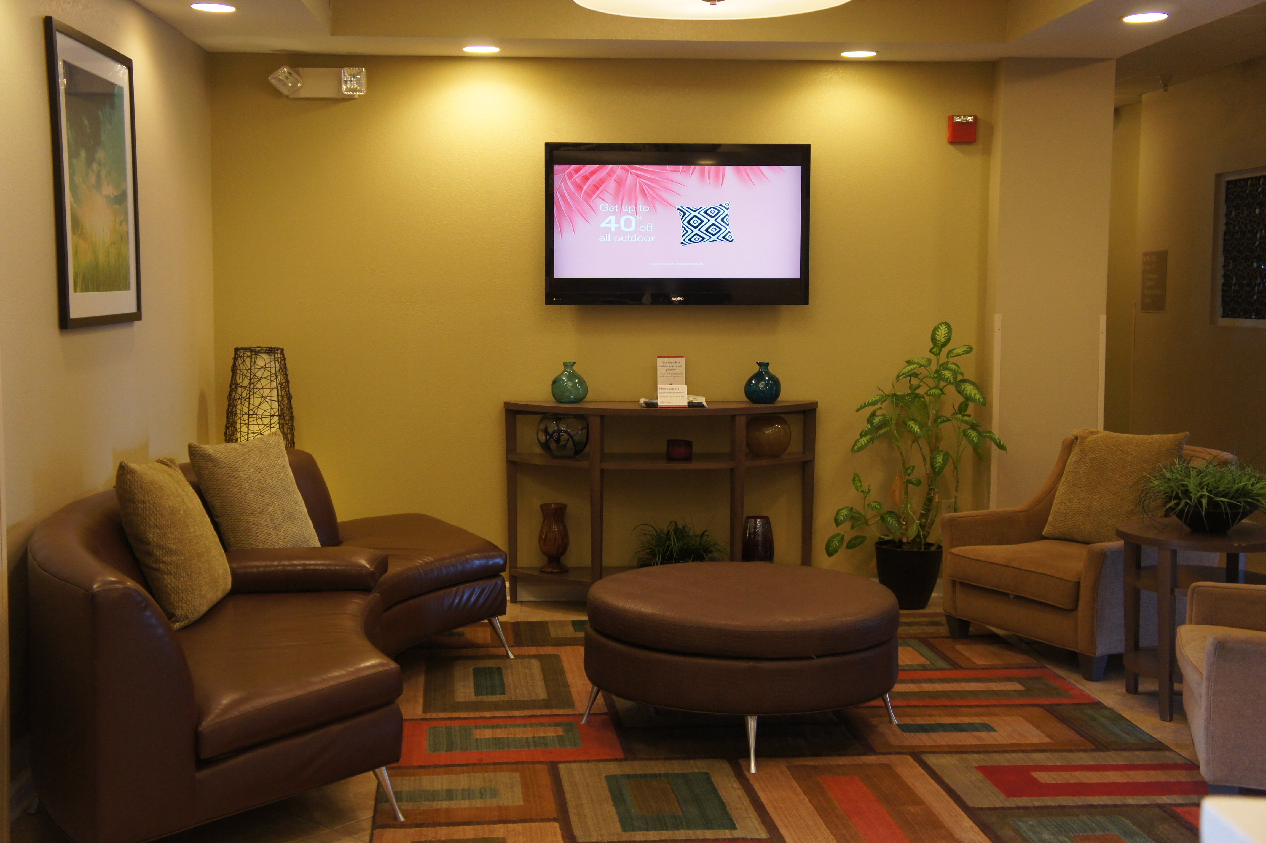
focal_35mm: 44
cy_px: 422
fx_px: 1529
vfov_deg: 30.8
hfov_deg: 45.0
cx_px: 633
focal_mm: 29
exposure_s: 1/50
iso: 1000
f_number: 4
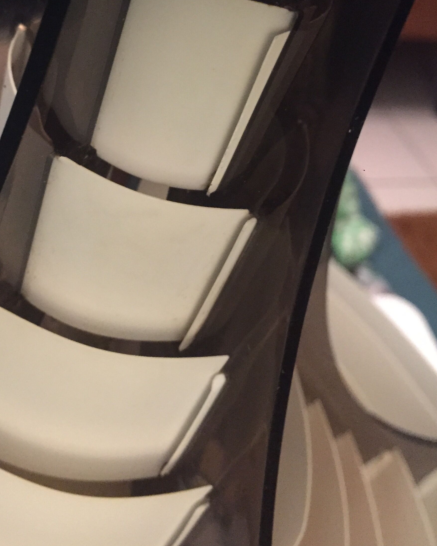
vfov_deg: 43.0
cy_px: 164
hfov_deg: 35.3
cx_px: 146
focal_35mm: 42
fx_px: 679
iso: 400
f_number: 2.2
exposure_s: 1/17
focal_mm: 4.15
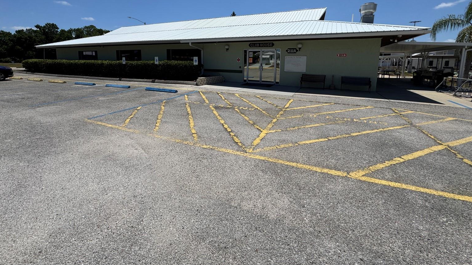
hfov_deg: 99.4
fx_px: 200
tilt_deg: -7.9
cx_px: 236
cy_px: 88
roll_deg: -0.9
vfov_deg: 65.3
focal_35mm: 16
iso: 50
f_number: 2.2
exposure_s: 1/3906
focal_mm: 2.22
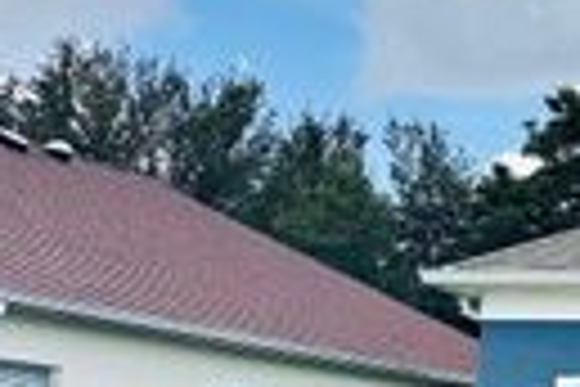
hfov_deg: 16.9
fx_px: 1563
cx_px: 1079
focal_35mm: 97
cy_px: 205
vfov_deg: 14.1
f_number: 1.78
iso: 80
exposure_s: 1/10417
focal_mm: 6.76
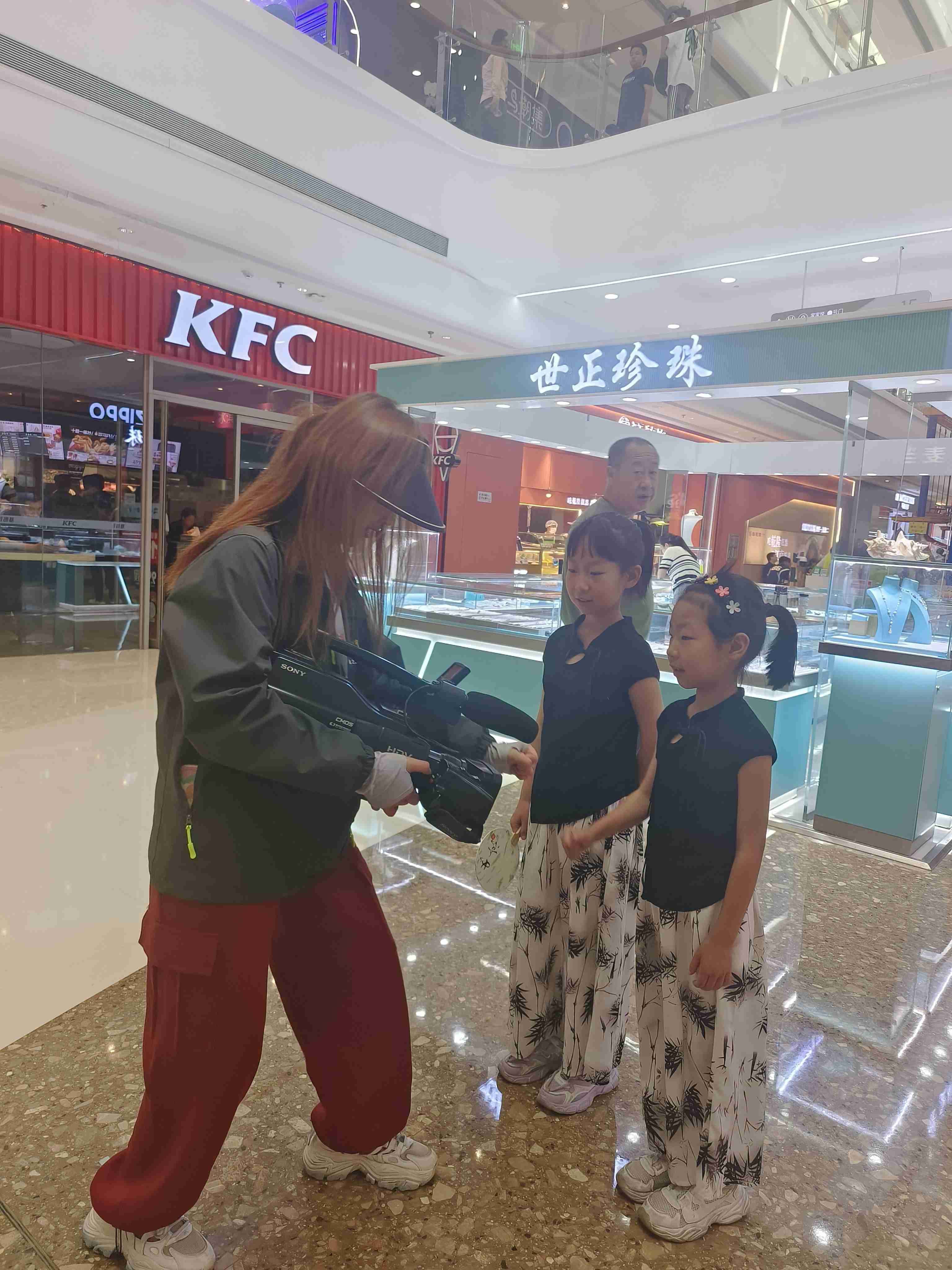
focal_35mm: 23
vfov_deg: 73.9
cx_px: 476
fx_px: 843
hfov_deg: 58.9
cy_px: 635
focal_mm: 5.5
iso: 102
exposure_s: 1/100
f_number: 1.75
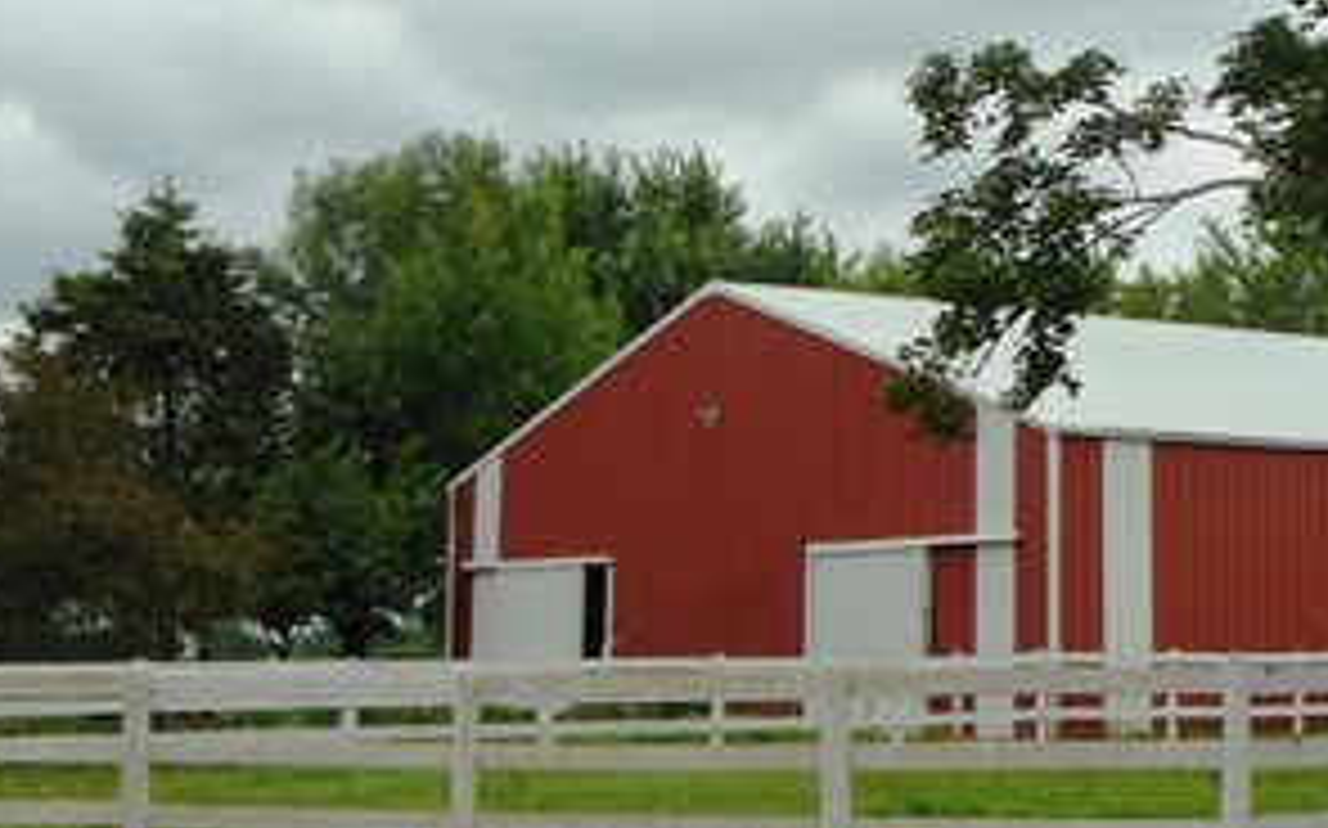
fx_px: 2749
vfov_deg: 17.1
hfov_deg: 26.0
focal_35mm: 76
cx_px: 1265
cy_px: 284
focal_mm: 6
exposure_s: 1/1000
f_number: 3.5
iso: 125
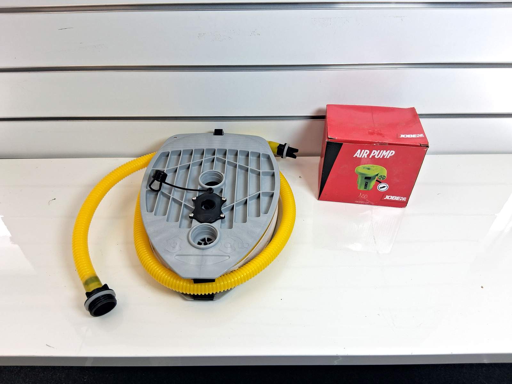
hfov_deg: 67.3
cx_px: 256
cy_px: 192
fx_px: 385
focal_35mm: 26
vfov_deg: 53.1
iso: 25
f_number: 1.8
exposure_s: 1/100
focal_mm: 3.98
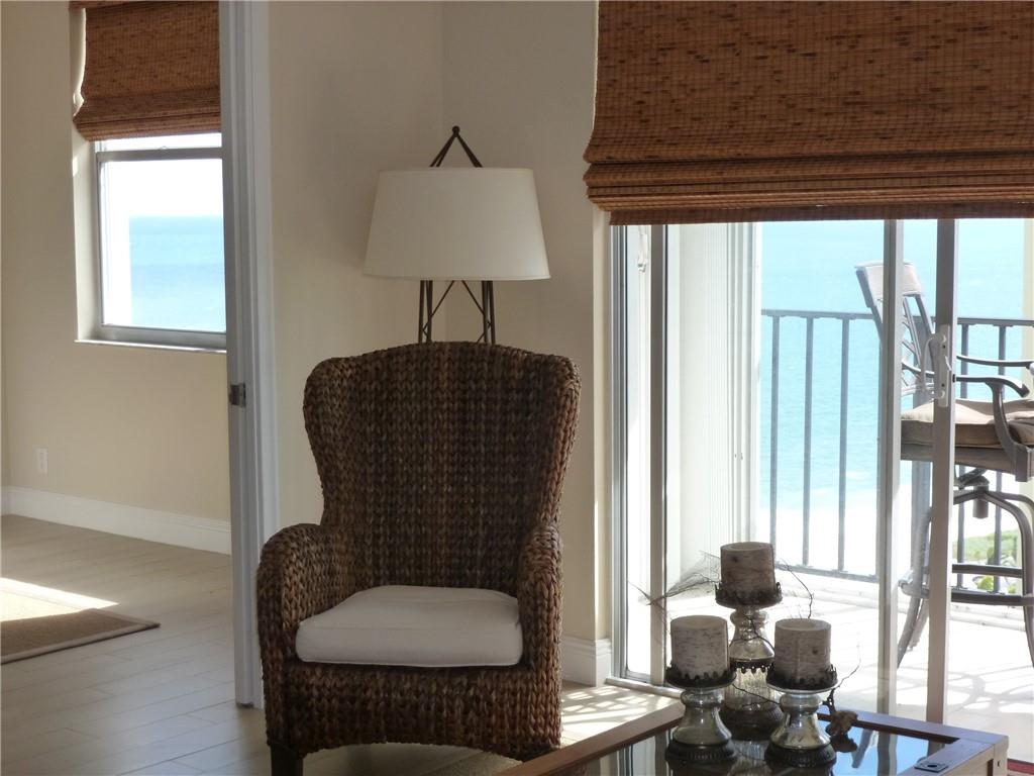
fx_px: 1703
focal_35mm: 57
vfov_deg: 25.7
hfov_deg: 33.8
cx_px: 517
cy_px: 388
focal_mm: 10.1
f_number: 4.4
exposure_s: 1/160
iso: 160
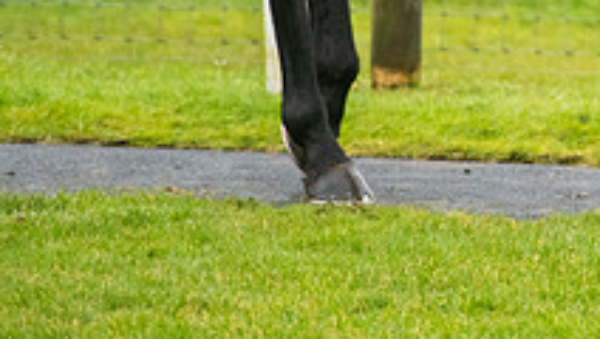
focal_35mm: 625
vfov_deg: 2.0
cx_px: 679
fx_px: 9959
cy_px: -224
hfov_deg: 3.4
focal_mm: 200
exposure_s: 1/1000
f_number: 2.8
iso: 1000
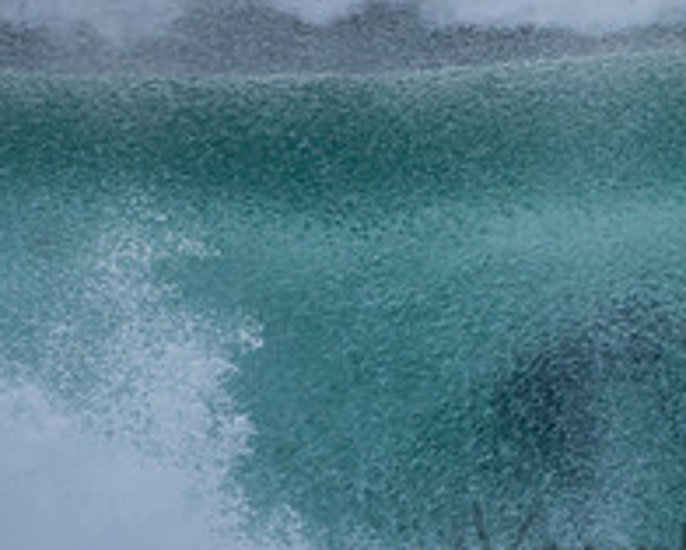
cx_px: 833
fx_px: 42373
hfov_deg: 0.9
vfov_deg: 0.7
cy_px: 531
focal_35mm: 2086
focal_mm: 500
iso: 180
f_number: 5.6
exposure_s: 1/800
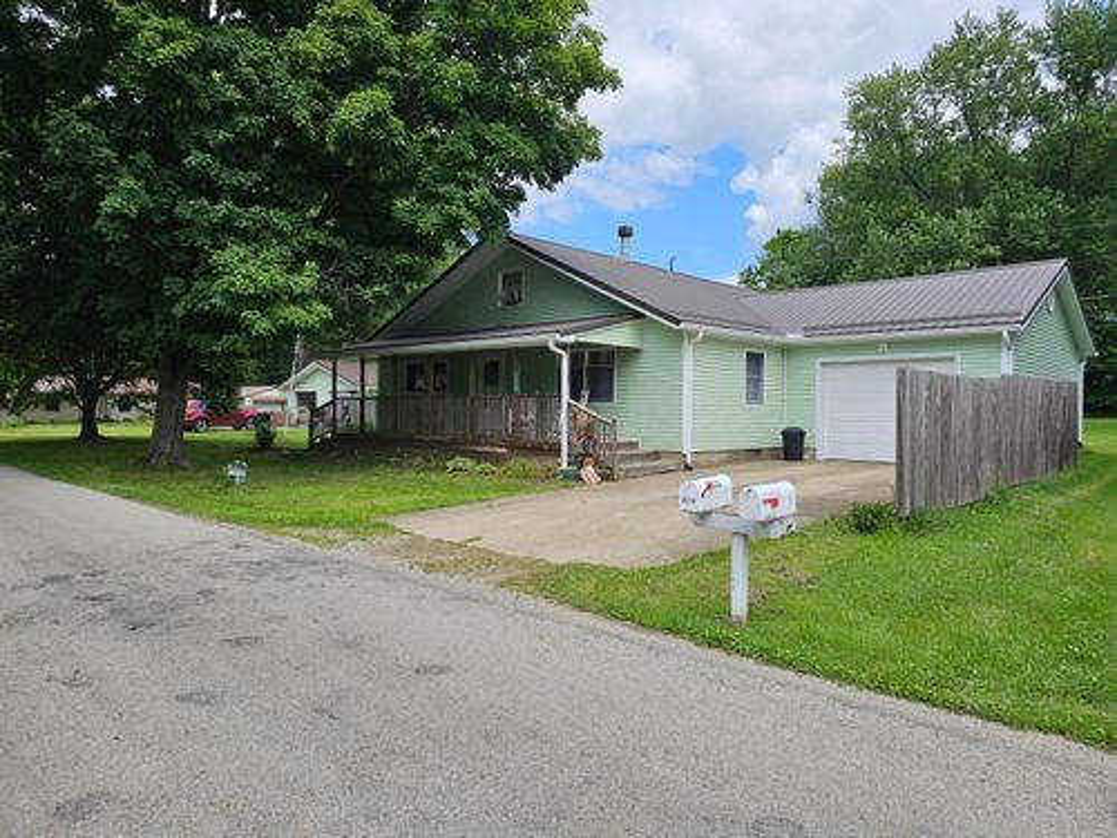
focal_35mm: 23
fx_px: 742
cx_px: 558
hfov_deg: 73.9
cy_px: 419
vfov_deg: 58.9
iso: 10
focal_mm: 6.3
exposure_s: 1/645
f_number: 1.7
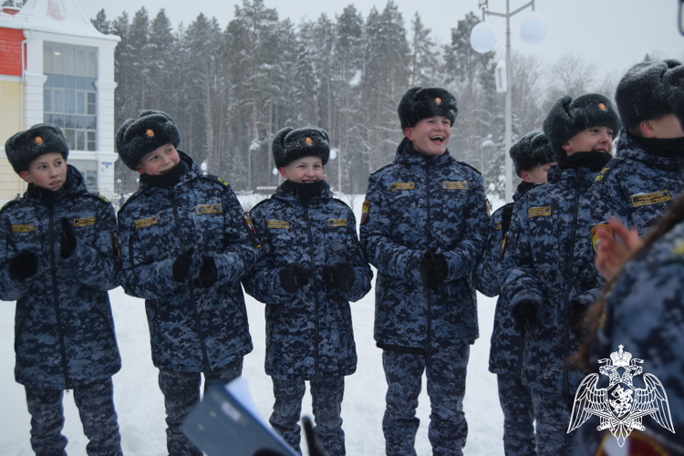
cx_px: 342
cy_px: 228
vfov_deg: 28.1
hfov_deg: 41.1
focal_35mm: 48
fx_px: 912
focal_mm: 32
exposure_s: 1/60
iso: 1000
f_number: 4.5
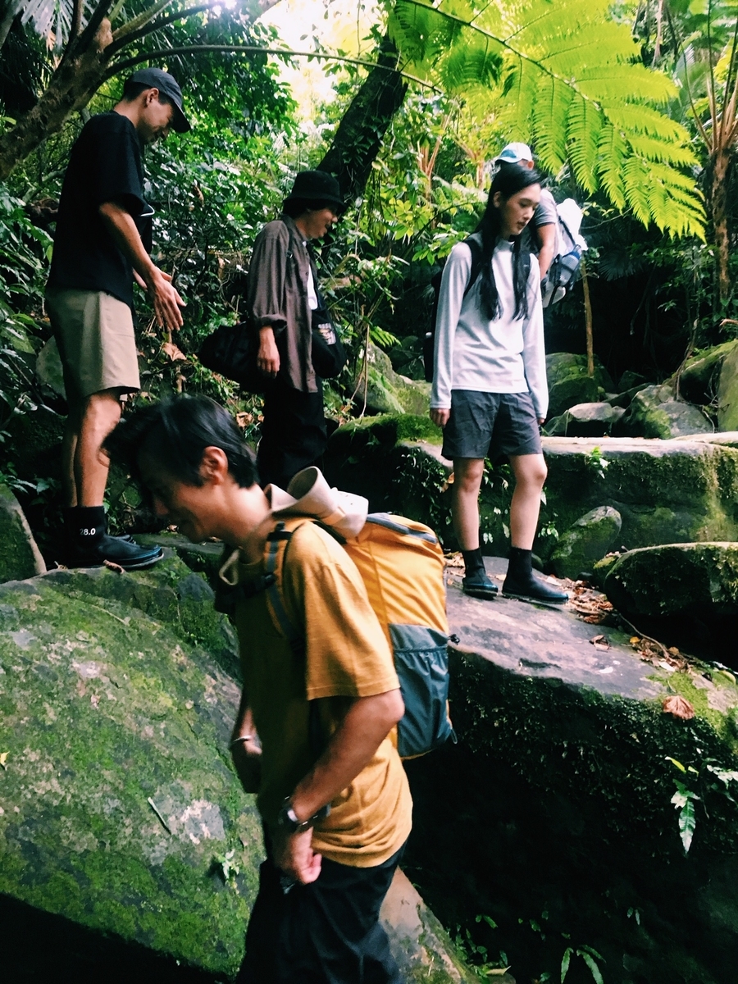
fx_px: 824
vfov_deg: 61.7
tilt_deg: -4.4
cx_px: 369
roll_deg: -1.6
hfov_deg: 48.2
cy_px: 492
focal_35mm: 29
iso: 160
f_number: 2.2
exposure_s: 1/30
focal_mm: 4.15
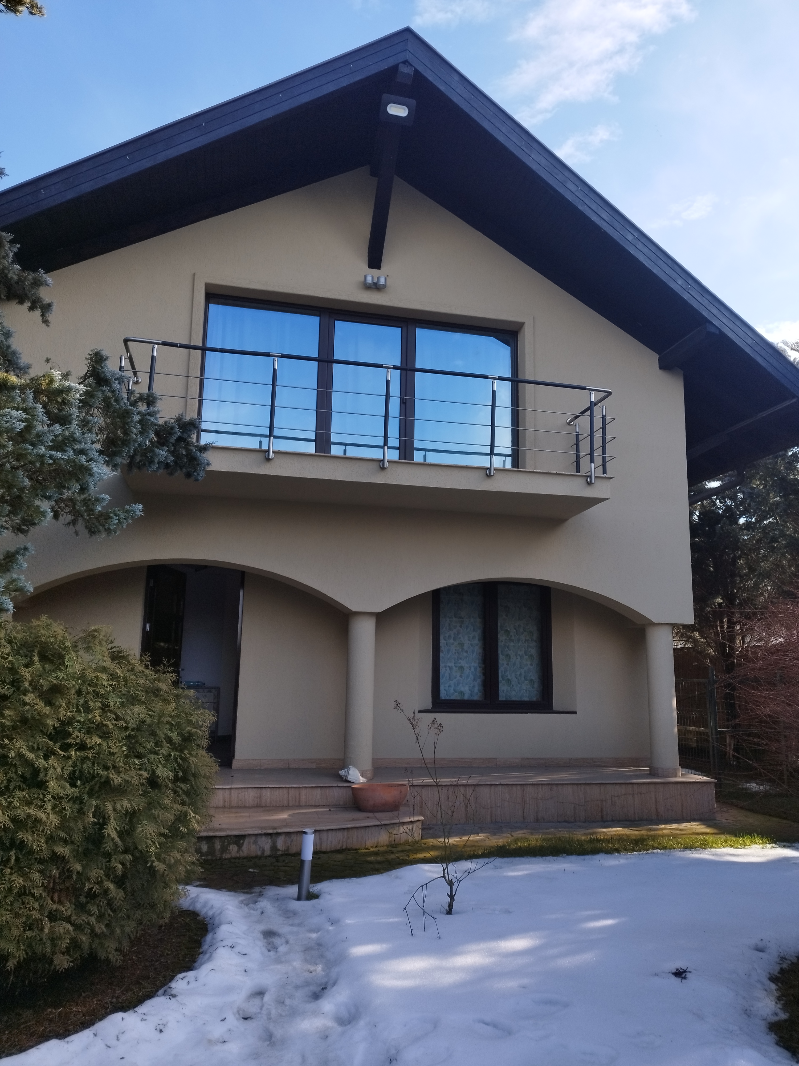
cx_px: 400
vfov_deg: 71.6
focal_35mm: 24
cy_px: 533
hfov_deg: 56.8
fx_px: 739
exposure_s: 1/429
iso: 50
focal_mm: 5.89
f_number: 1.89
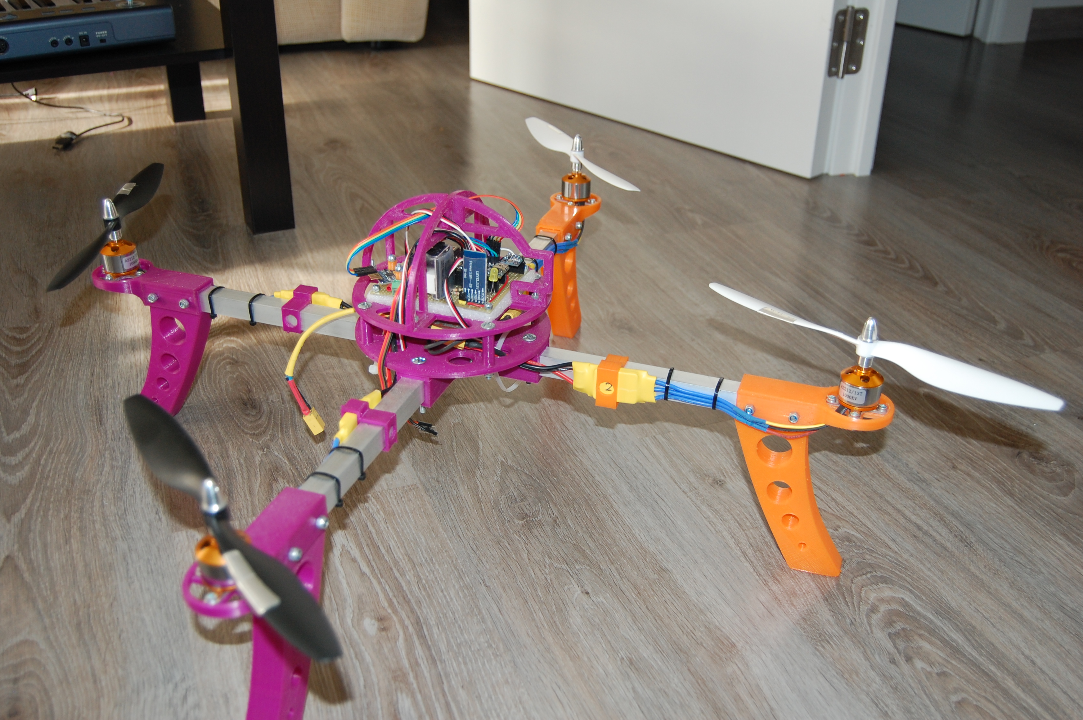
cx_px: 542
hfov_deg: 53.2
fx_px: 1082
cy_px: 360
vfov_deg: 36.8
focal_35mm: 36
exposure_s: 1/60
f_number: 4
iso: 400
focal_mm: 24
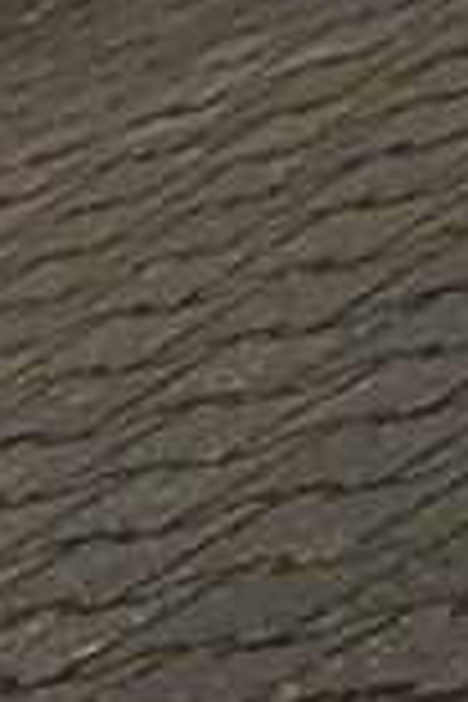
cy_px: 1624
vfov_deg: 8.1
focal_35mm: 235
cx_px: -3114
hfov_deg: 3.8
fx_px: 4582
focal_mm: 4
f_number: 3
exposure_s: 1/500
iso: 125
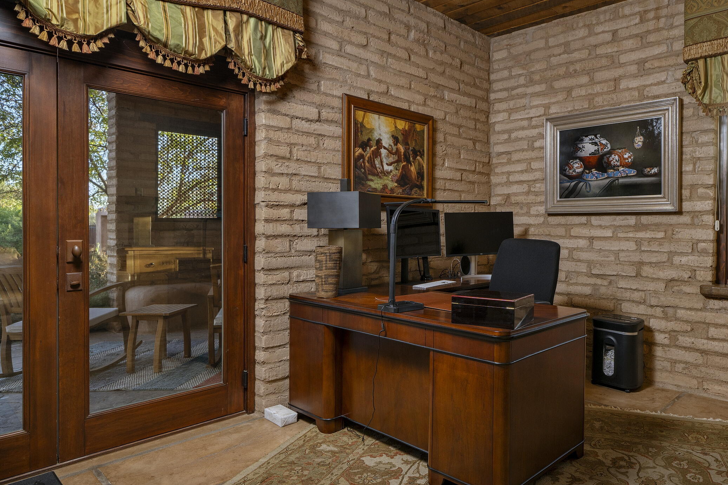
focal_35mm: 23
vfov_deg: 55.1
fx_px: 465
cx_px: 481
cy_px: 234
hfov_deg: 74.0
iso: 200
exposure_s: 1/25
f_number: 7.1
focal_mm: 17
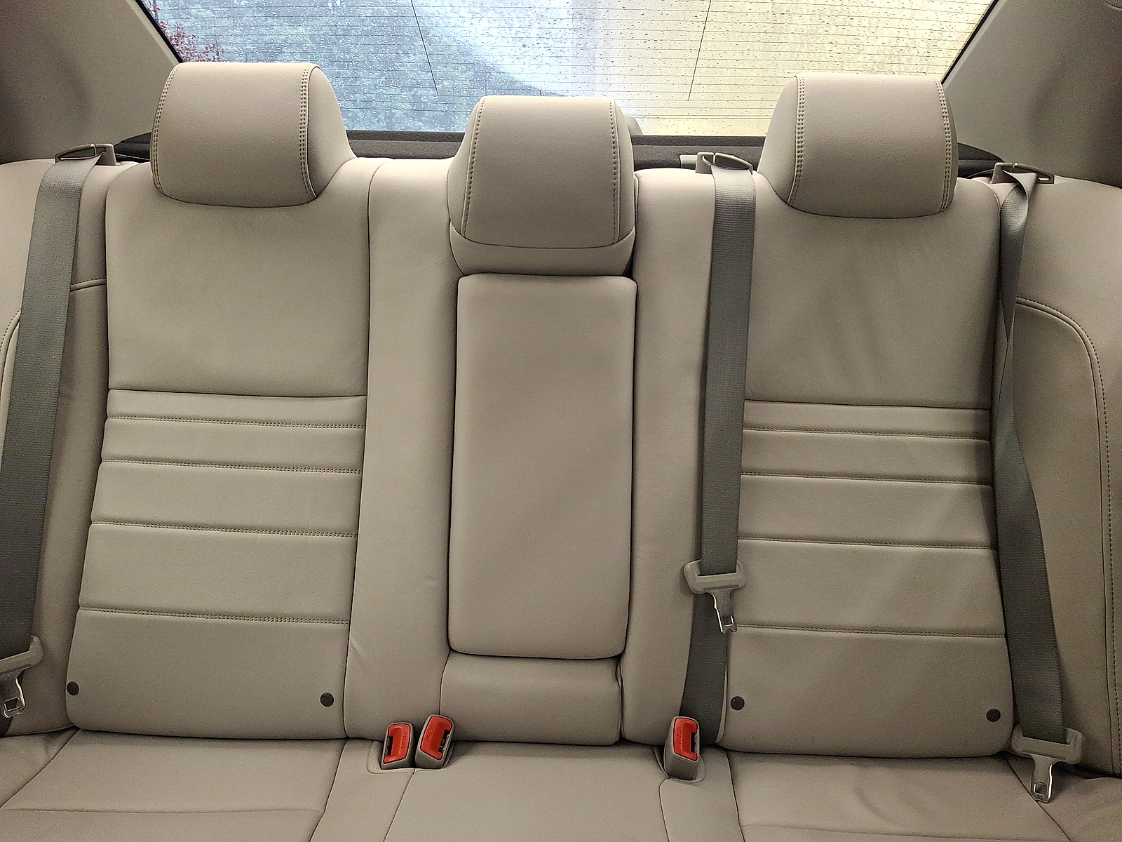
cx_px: 561
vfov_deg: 54.9
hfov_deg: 69.4
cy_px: 421
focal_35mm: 25
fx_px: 810
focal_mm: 4.69
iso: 192
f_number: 1.8
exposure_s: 1/120
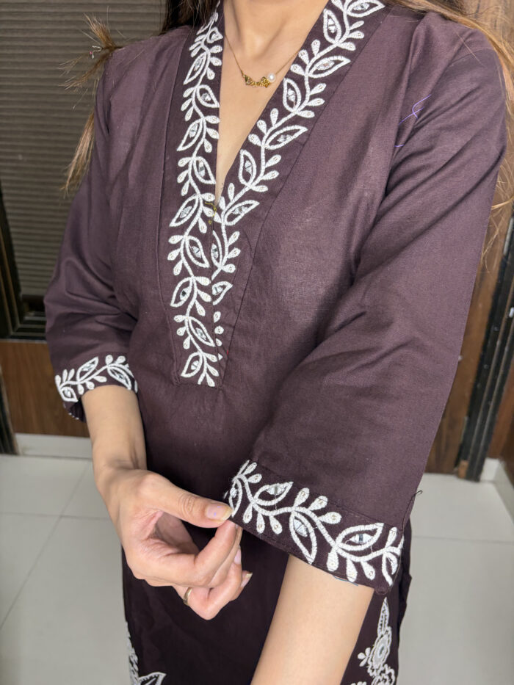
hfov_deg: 53.1
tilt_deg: -25.6
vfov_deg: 67.3
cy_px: 342
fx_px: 515
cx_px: 257
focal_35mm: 26
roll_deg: -1.5
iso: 125
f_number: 1.6
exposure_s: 1/50
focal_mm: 5.96
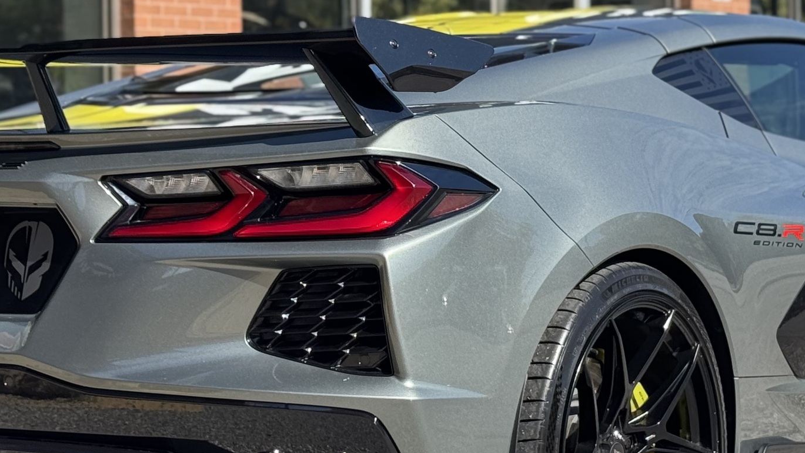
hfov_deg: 19.5
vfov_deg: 11.0
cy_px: 105
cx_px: 404
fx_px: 2348
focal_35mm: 110
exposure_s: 1/2331
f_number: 1.78
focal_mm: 6.76
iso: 64
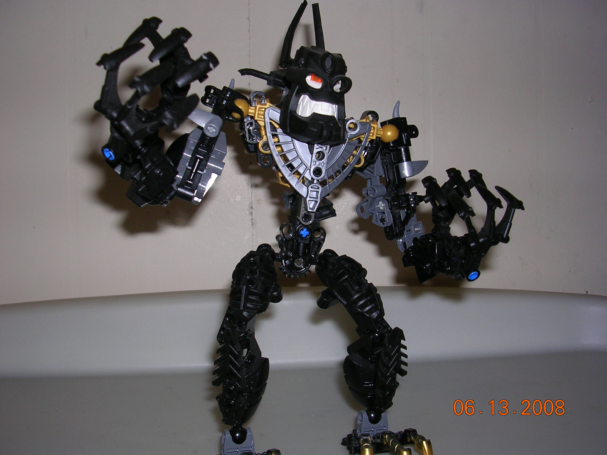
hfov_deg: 49.0
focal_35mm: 38
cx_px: 304
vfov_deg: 37.7
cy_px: 228
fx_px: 666
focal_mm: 5.8
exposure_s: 1/60.1
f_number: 2.8
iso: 50
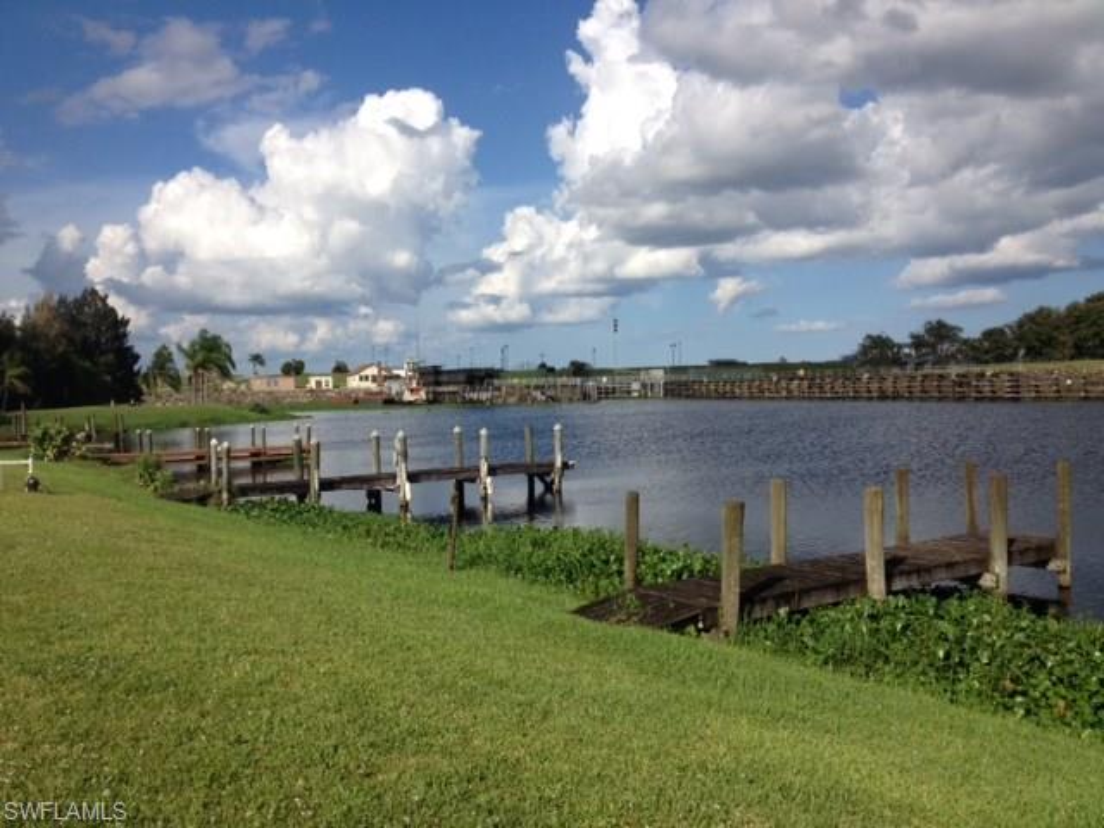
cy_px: 414
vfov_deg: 40.7
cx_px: 552
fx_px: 1116
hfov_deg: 52.6
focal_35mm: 35
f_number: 2.4
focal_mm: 4.28
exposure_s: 1/2907
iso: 50
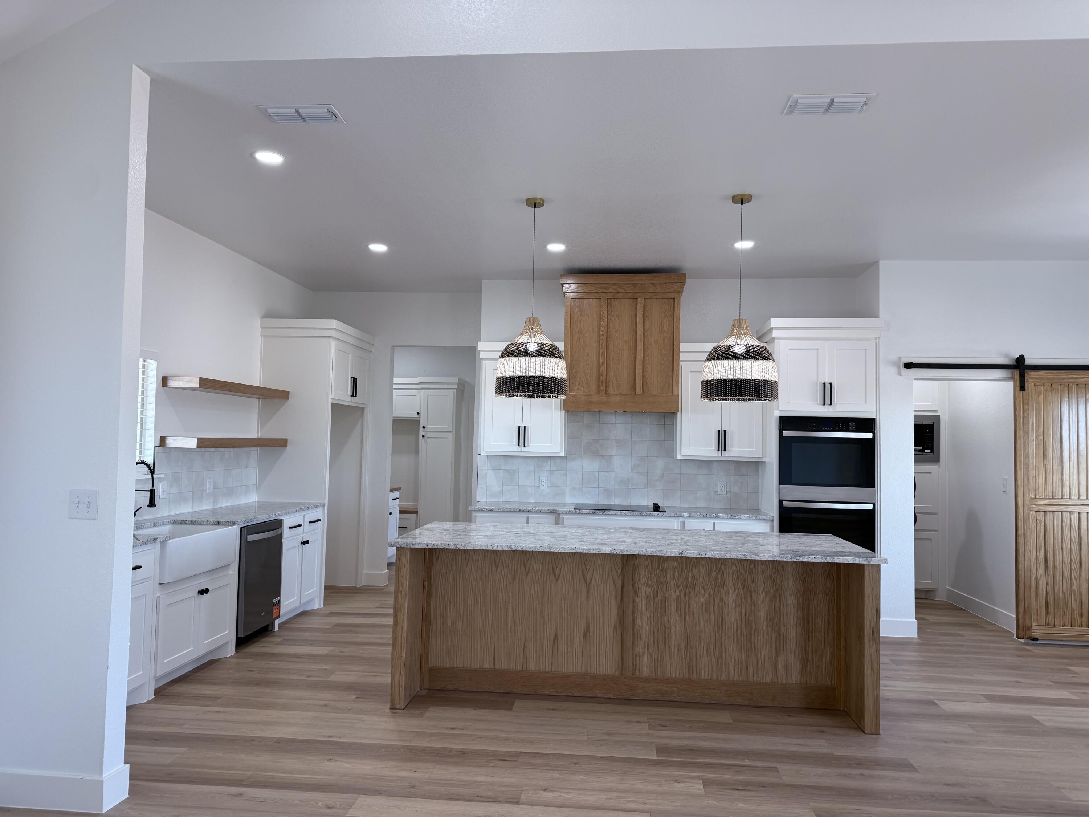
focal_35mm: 24
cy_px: 408
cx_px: 544
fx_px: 755
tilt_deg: +3.0
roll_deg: -1.4
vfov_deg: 56.8
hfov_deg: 71.6
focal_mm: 6.76
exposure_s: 1/121
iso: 100
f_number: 1.78
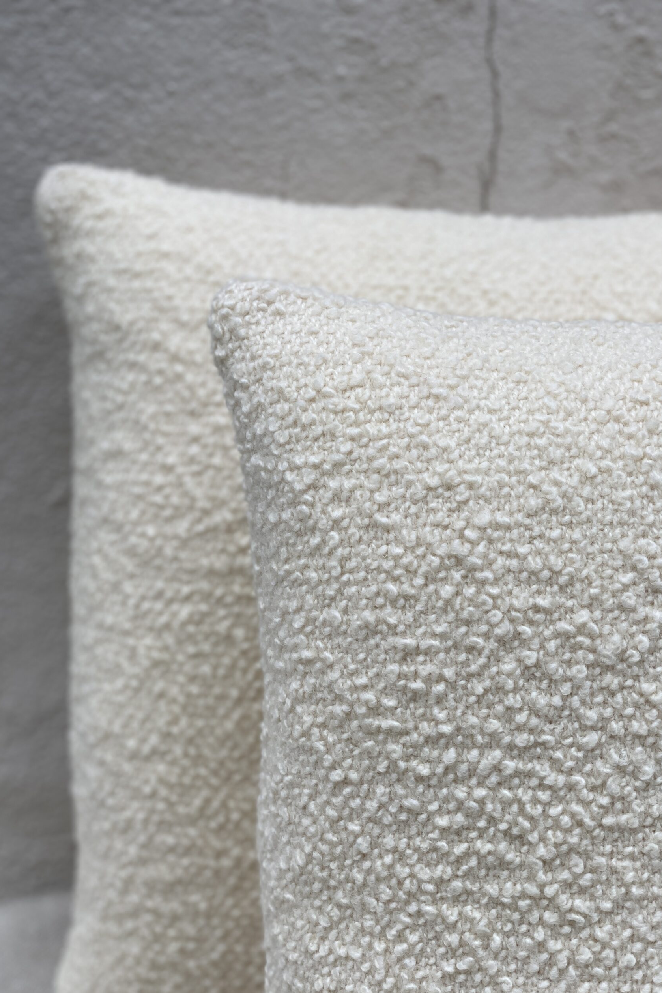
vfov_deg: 36.2
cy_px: 504
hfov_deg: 24.6
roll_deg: +0.3
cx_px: 333
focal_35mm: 55
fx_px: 1517
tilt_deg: -21.3
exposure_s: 1/266
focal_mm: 6
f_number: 2
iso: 20
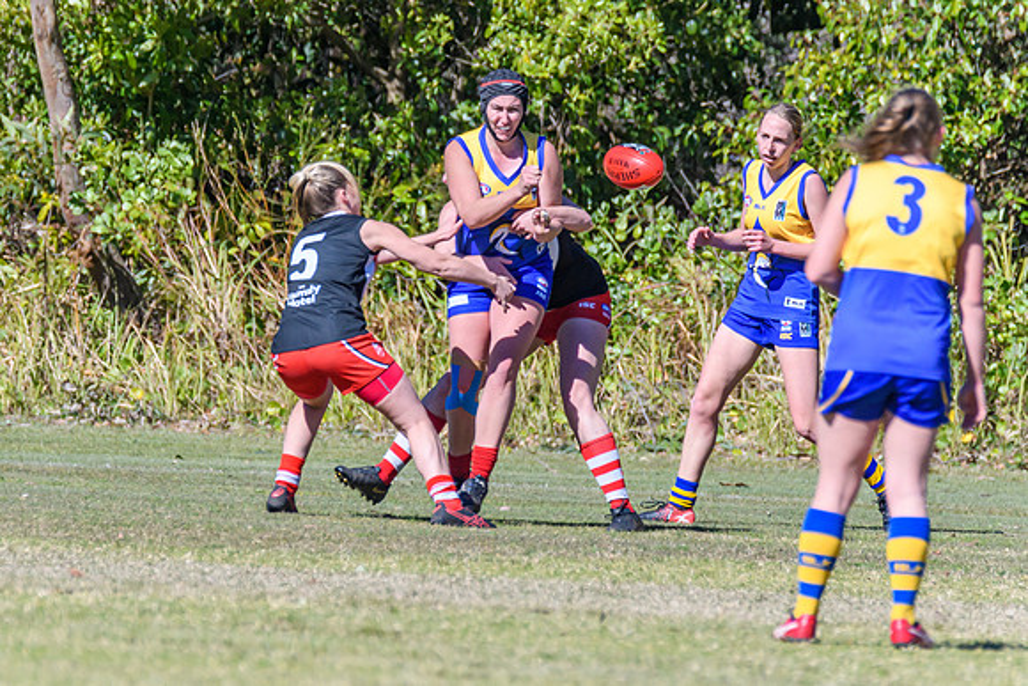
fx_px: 31883
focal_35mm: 1116
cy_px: 324
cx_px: 452
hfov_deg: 1.8
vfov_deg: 1.2
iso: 800
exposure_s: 1/2500
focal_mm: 600
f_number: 9
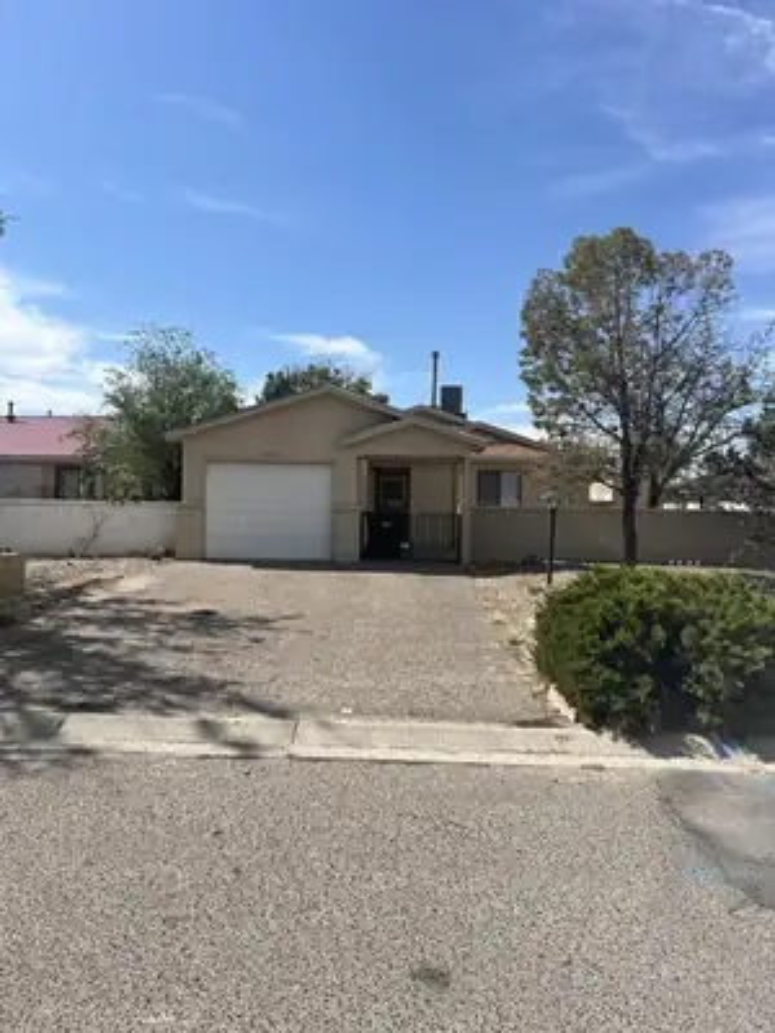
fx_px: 776
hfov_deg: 53.1
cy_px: 516
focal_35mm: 26
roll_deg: -1.5
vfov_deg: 67.3
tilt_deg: -0.5
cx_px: 388
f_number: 1.5
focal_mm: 5.7
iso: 50
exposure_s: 1/5076
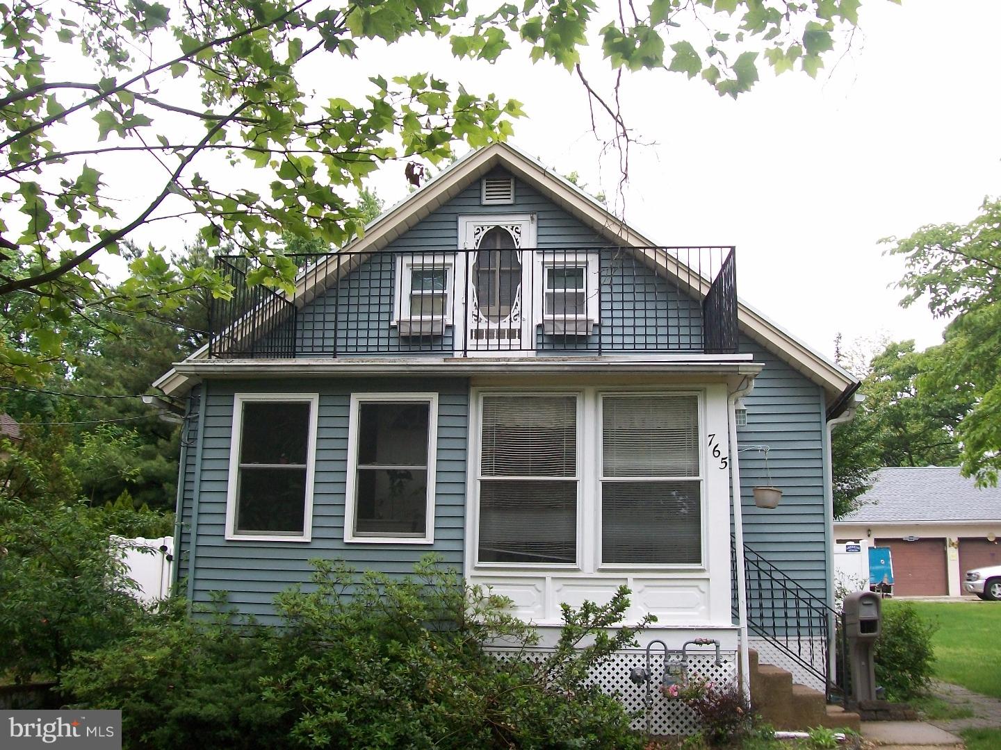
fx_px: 1041
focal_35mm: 36
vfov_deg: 39.7
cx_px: 500
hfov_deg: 51.4
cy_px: 375
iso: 80
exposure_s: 1/500
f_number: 2.7
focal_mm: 6
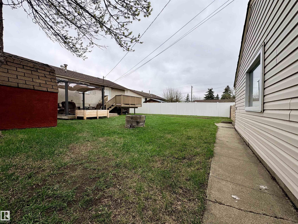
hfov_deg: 102.1
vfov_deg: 85.7
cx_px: 149
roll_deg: +0.9
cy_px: 112
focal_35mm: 14
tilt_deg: +0.0
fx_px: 121
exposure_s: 1/529
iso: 40
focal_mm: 2.22
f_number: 2.2
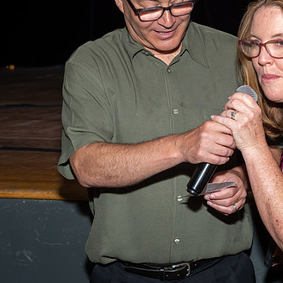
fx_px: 971
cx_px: 267
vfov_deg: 16.6
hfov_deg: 16.3
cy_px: 102
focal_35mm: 105
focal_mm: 38
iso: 400
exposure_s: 1/250
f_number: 5.6
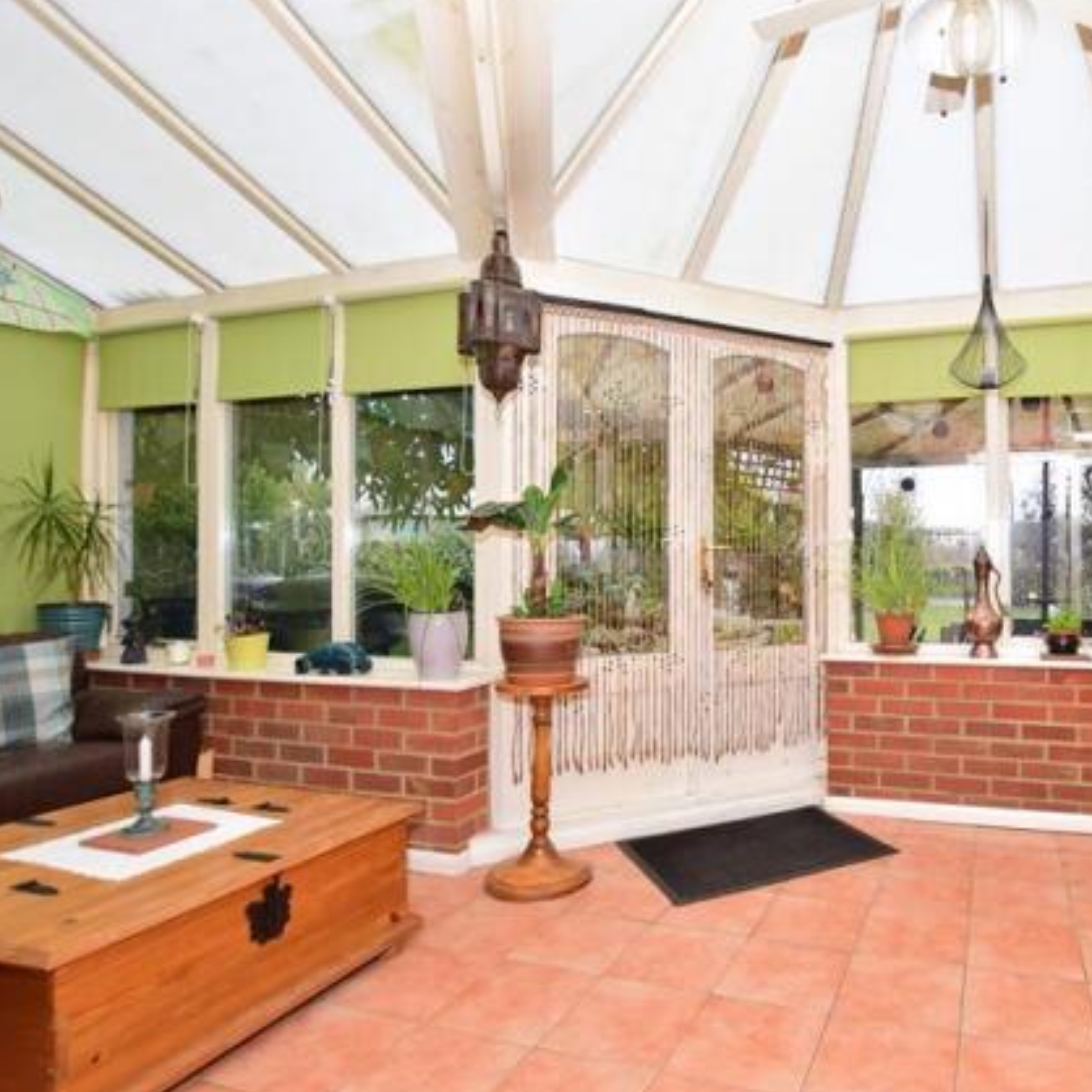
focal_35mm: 20
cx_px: 789
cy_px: 553
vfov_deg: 74.8
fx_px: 714
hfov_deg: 70.9
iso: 400
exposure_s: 1/100
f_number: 5.6
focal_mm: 10
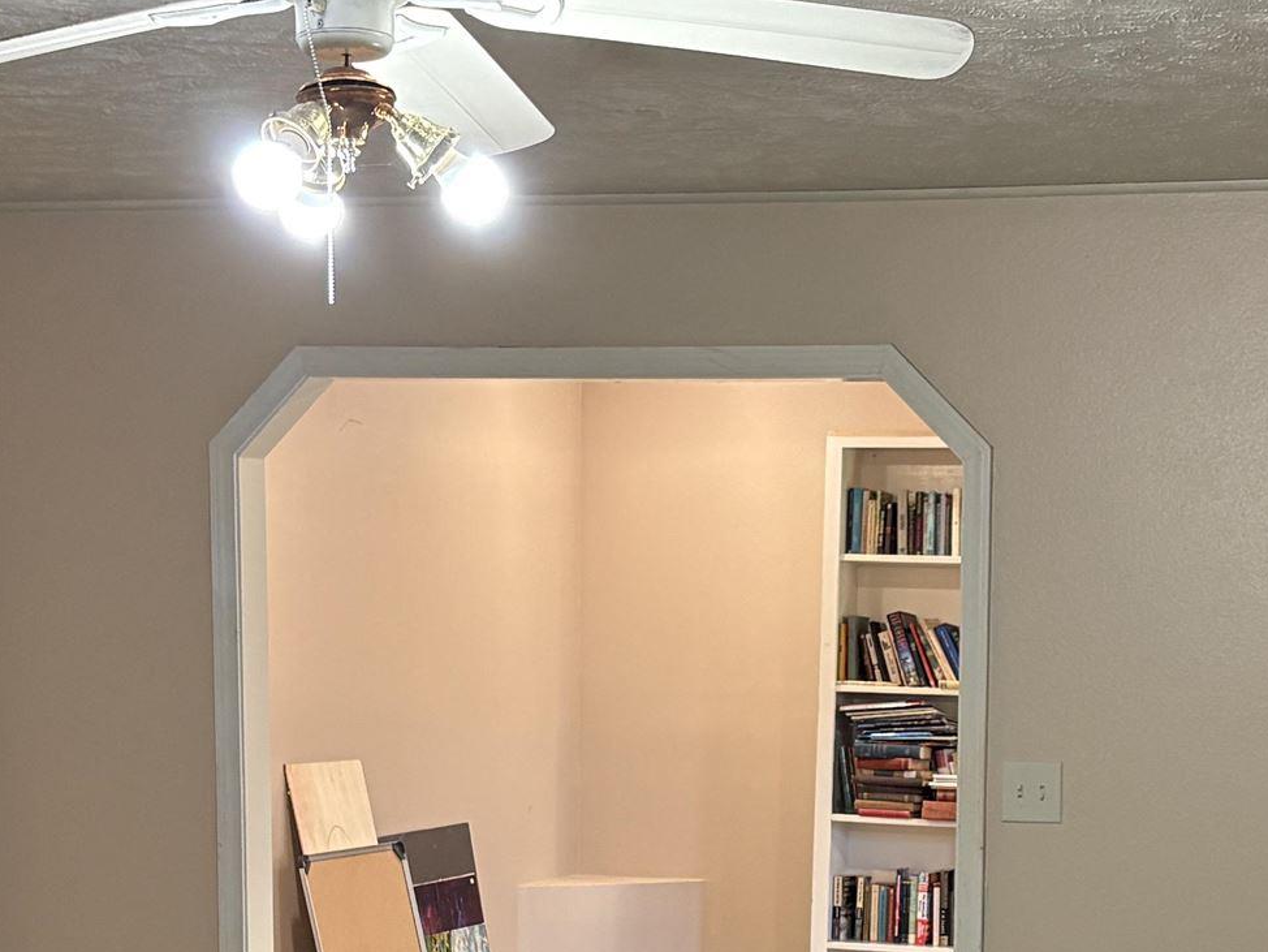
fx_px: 3004
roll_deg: -0.6
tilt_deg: -6.6
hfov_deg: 23.7
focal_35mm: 82
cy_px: 916
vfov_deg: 17.6
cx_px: 845
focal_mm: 5.96
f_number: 1.6
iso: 160
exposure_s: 1/60
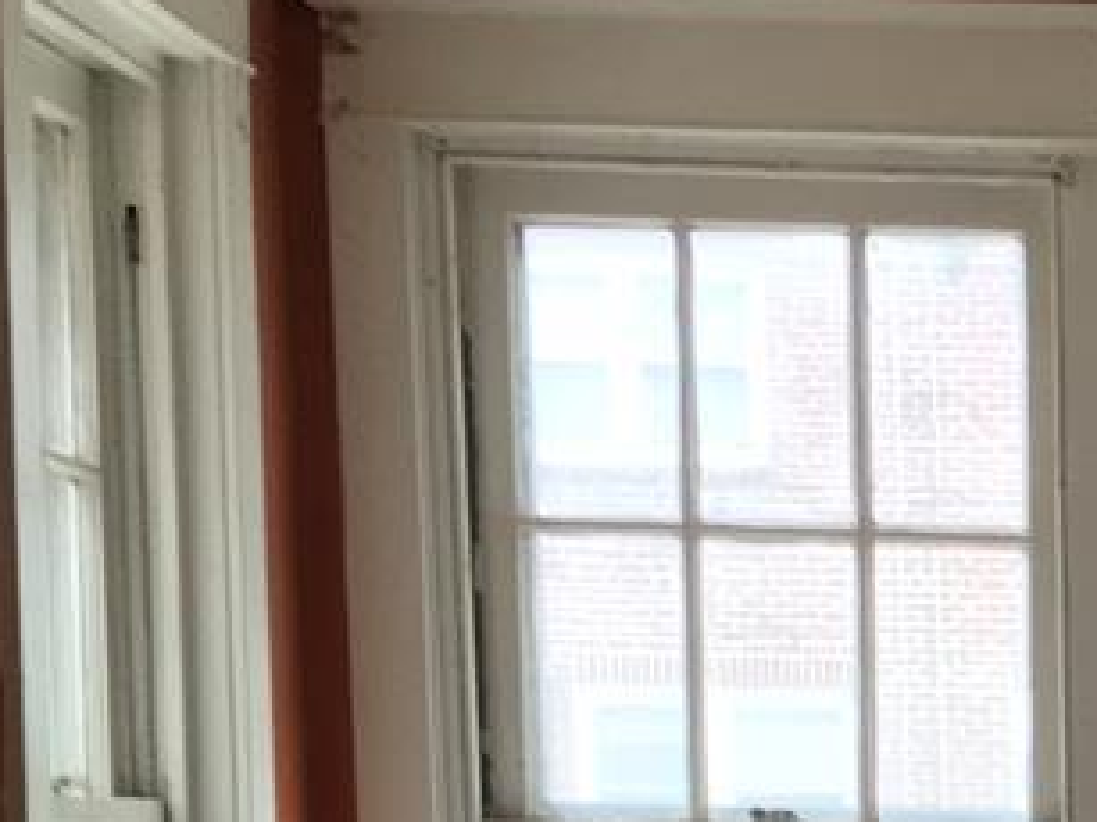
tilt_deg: -8.7
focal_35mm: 136
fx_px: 4308
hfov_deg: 13.5
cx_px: 1737
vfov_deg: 10.2
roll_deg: -0.1
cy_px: 1512
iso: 100
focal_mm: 4.15
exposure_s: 1/30
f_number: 2.2
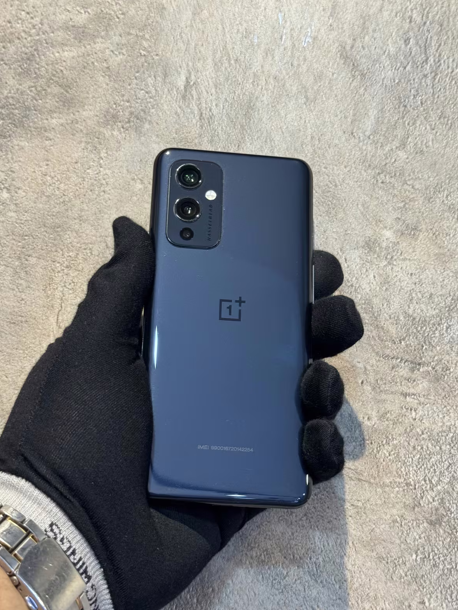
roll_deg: -14.2
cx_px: 231
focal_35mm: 49
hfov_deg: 29.7
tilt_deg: +6.5
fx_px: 864
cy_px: 307
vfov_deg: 38.9
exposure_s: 1/50
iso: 125
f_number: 1.78
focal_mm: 6.76
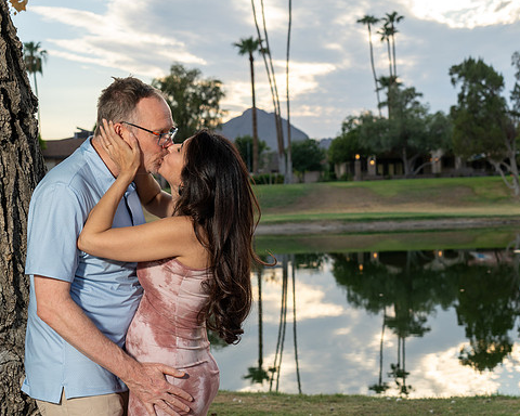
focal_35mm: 58
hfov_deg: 32.4
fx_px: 893
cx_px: 304
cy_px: 173
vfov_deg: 26.2
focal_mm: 44
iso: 200
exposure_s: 1/200
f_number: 5.6
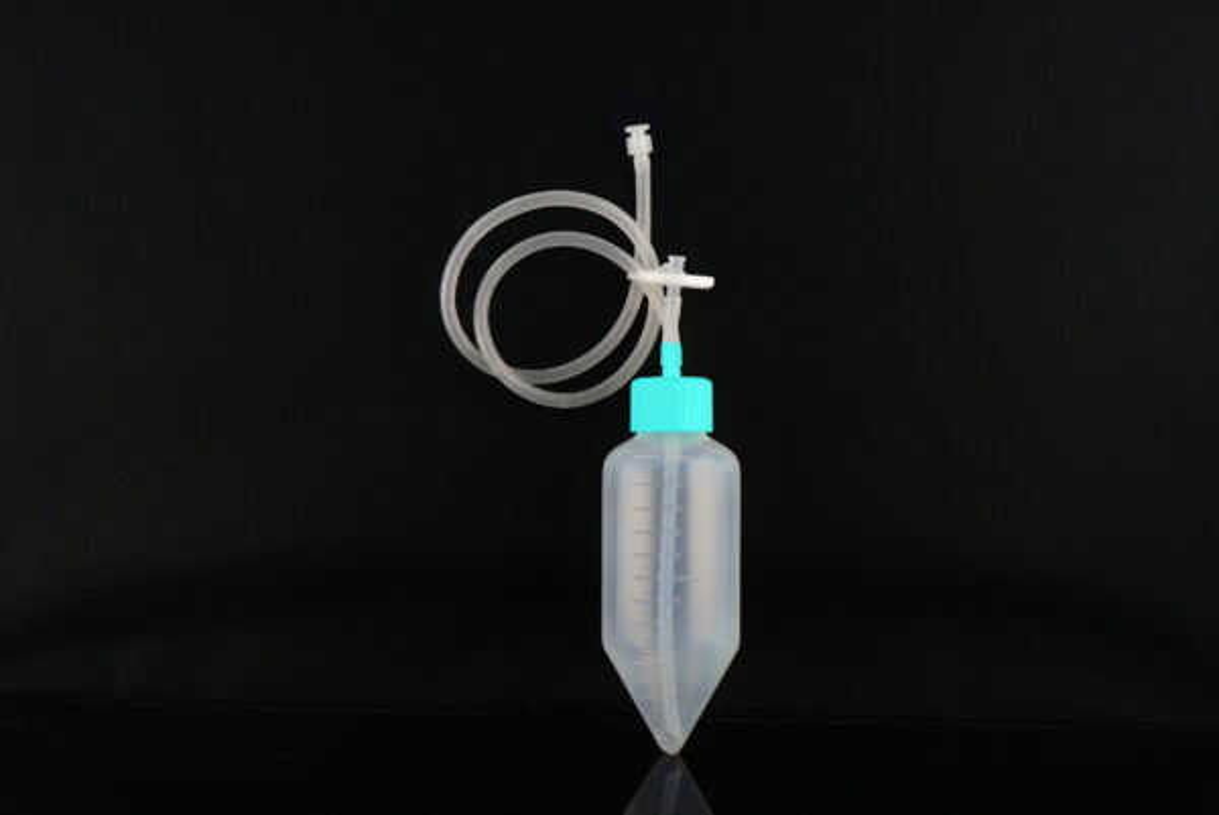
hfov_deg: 46.4
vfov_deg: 31.9
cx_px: 610
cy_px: 408
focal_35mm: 42
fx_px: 1423
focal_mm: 28
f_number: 8
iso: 400
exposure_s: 1/40
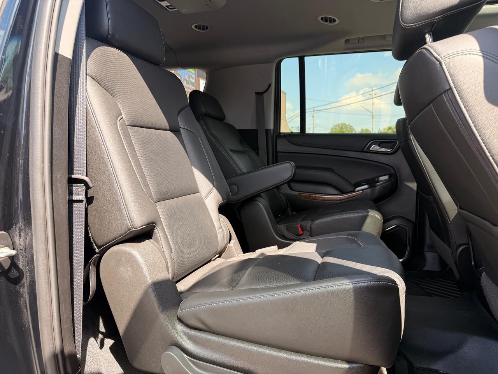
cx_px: 249
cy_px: 187
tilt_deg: -3.8
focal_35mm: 24
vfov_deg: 56.8
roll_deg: +1.3
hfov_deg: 71.6
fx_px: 345
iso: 80
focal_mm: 6.76
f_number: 1.78
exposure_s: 1/297
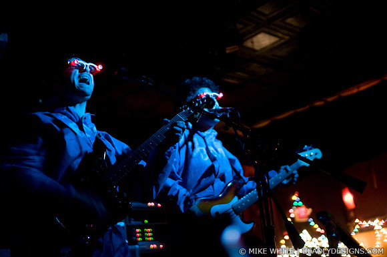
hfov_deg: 43.7
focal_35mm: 45
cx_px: 194
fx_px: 483
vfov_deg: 29.8
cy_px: 128
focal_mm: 30
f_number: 1.8
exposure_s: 1/40
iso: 1250
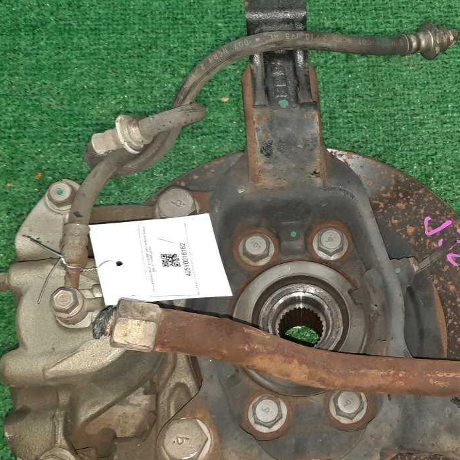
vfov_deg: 36.7
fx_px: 692
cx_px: 343
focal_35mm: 46
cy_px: 271
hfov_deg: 36.0
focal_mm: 4.6
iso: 309
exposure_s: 1/33
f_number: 2
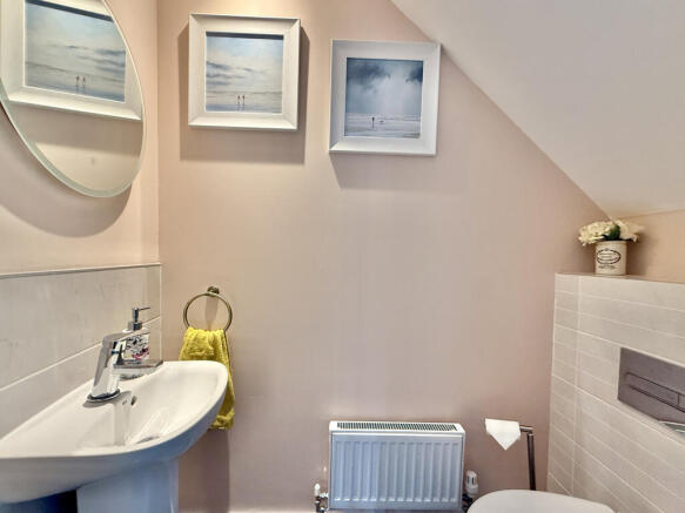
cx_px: 342
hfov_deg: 102.1
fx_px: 277
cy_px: 256
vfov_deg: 85.7
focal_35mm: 14
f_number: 2.2
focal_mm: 2.22
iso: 200
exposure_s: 1/50
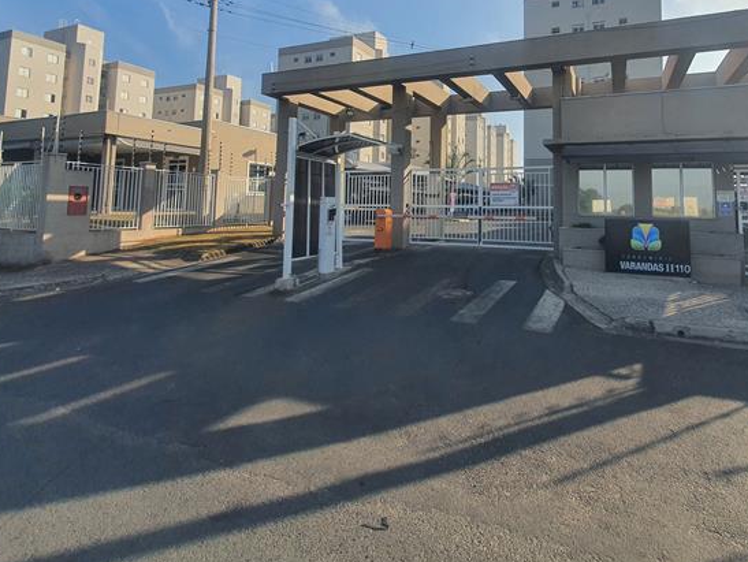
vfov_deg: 66.5
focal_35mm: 19
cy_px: 179
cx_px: 439
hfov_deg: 83.8
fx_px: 411
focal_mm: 1.8
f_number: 2.2
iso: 50
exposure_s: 1/954
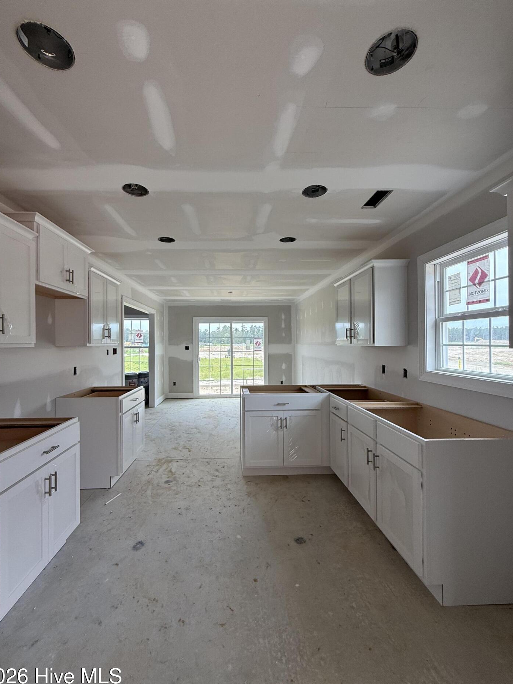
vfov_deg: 98.2
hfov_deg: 81.6
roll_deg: -0.5
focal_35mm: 15
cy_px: 343
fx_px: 296
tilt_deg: +0.4
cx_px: 240
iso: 64
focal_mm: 2.22
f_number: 2.2
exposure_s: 1/105
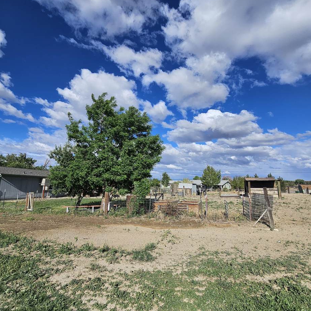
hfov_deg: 87.3
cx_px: 145
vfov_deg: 87.4
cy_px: 158
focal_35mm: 16
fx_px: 163
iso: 50
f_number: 2.2
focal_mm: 2.2
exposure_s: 1/4176
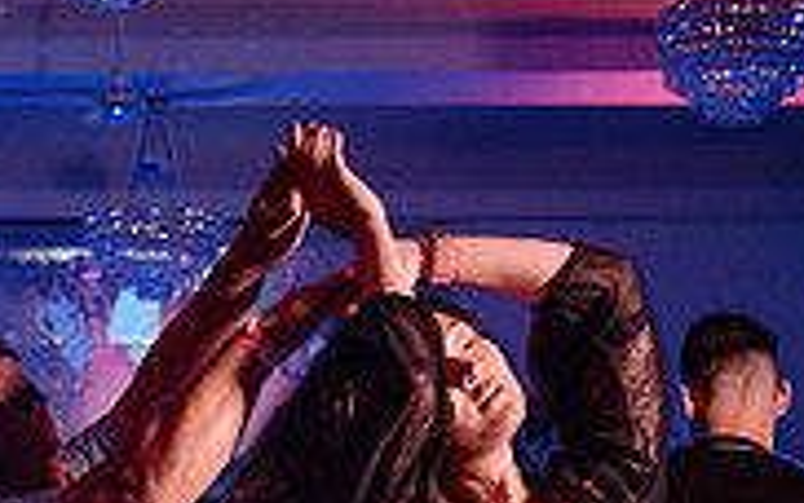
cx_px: 119
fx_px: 2543
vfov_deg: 10.6
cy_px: 936
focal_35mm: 116
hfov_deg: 17.8
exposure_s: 1/60
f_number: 3.2
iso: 800
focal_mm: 32
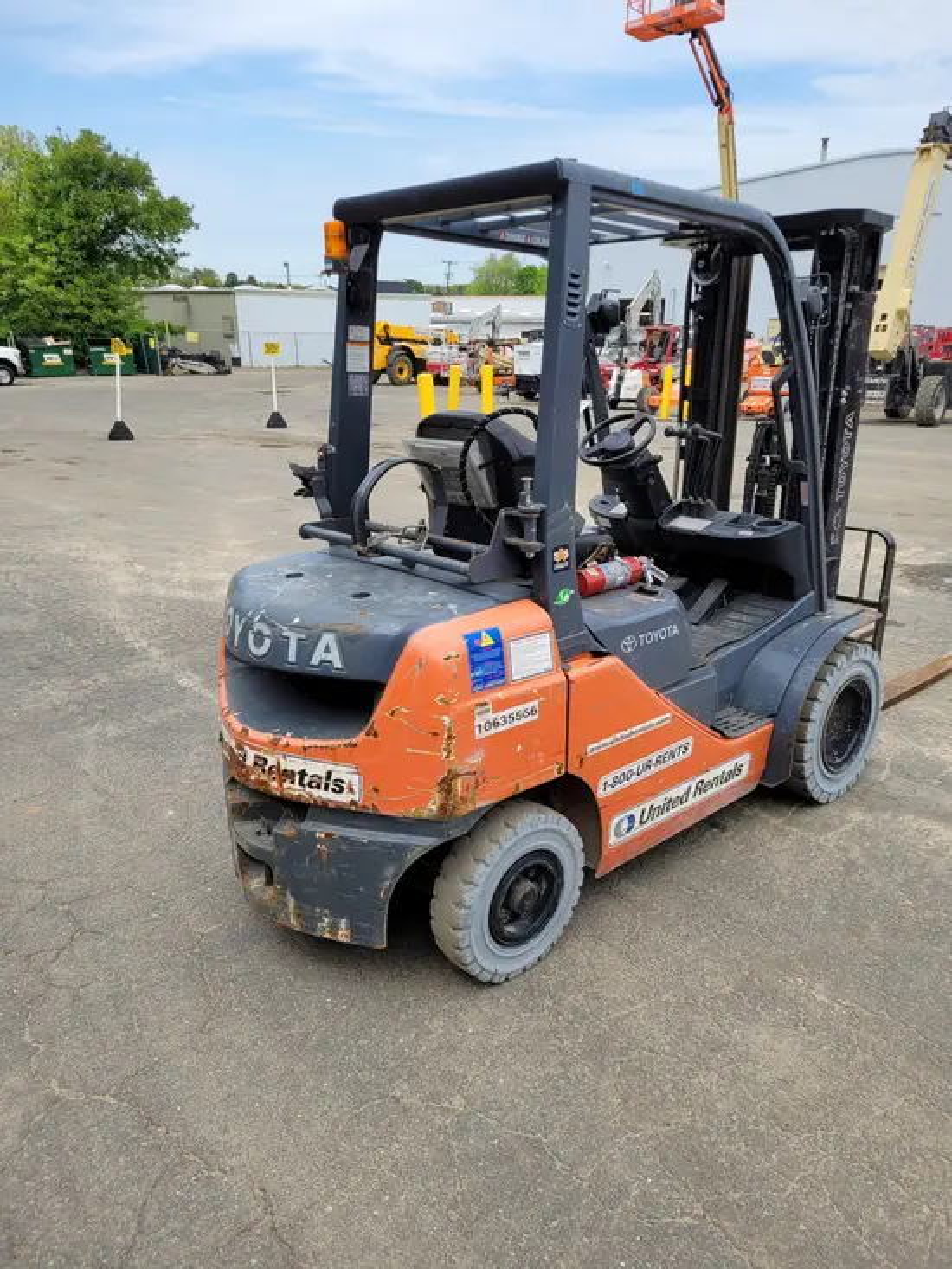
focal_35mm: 26
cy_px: 634
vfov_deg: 67.3
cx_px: 476
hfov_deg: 53.1
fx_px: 953
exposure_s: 1/1429
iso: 40
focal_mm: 5.4
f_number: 1.8
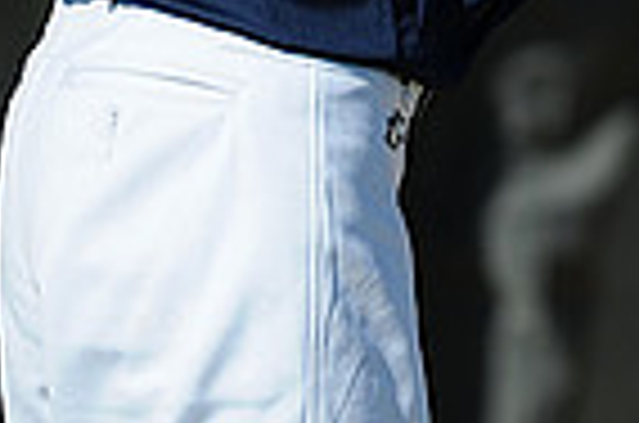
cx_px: 1170
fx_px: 32622
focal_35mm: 1842
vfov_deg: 0.7
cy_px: -331
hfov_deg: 1.1
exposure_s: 1/2500
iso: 200
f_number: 4
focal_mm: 300
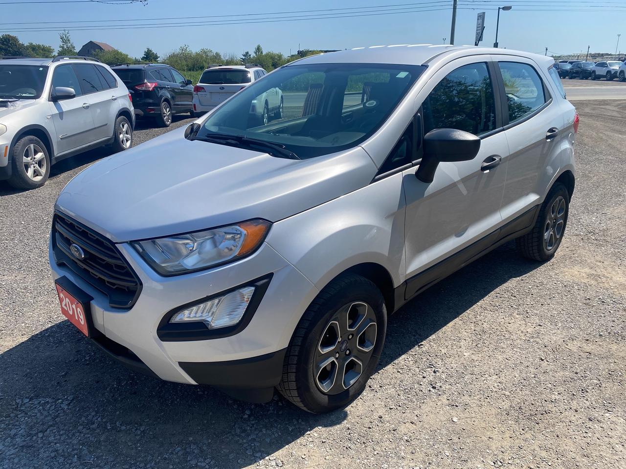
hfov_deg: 67.3
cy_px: 234
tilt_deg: -18.4
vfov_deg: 53.1
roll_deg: -0.7
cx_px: 313
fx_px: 470
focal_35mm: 26
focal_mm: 4.25
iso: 32
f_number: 1.8
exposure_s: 1/2890
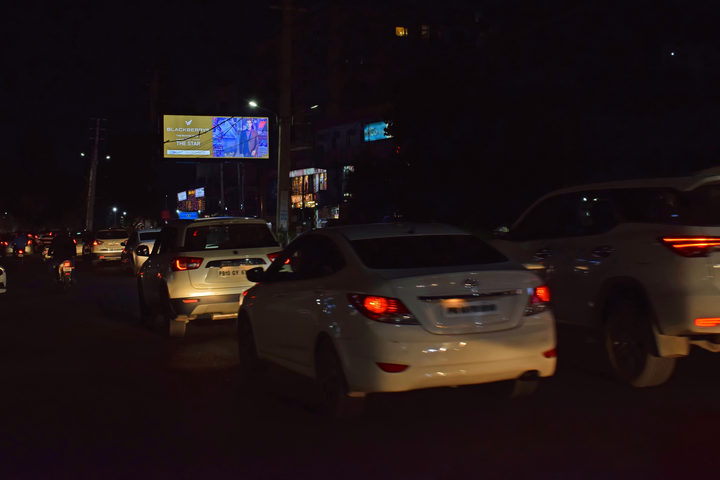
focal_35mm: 44
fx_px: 870
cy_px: 240
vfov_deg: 30.8
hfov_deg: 45.0
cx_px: 360
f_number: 8
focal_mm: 29
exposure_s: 1/100
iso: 640
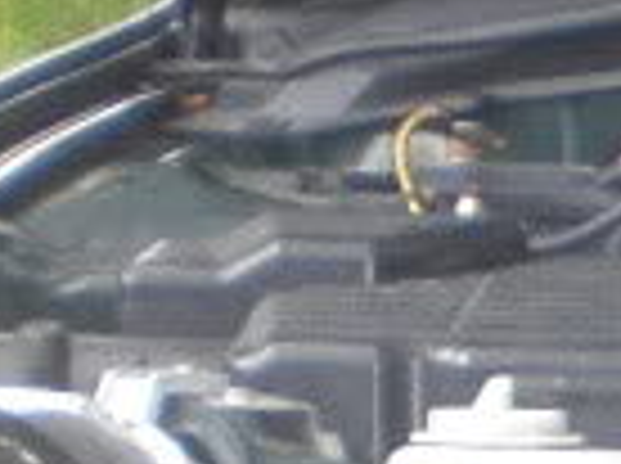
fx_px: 5050
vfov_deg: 5.2
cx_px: 1490
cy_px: 815
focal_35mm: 282
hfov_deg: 6.7
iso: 200
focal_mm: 6.3
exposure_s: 1/125
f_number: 3.1
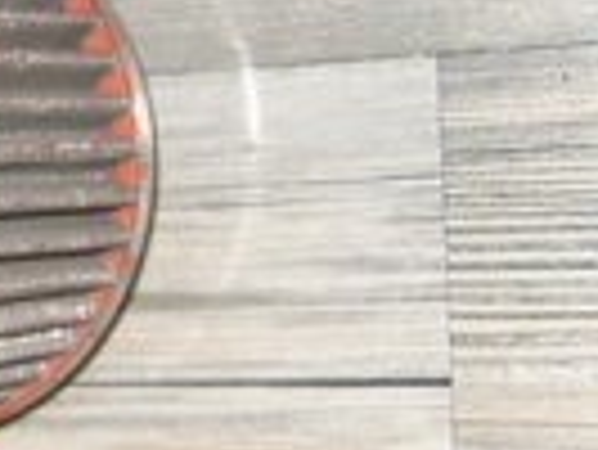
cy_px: 198
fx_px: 1816
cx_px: -247
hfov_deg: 17.2
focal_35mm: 105
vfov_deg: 14.1
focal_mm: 7.4
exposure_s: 1/30
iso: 100
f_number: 2.8
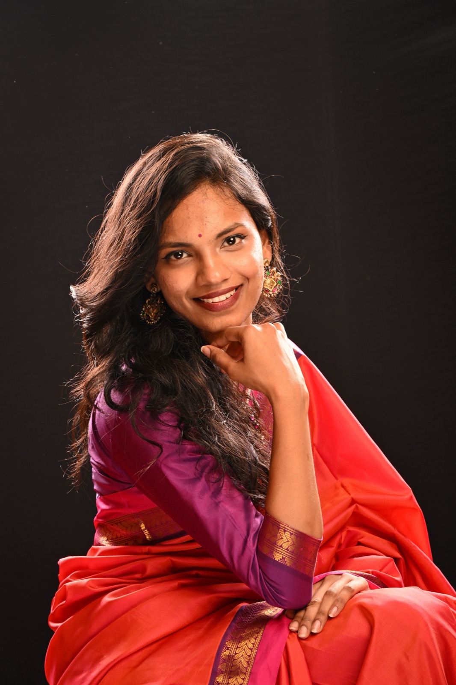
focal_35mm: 103
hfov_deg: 13.3
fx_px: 1958
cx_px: 228
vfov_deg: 19.8
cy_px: 342
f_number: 10
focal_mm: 103
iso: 100
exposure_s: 1/200
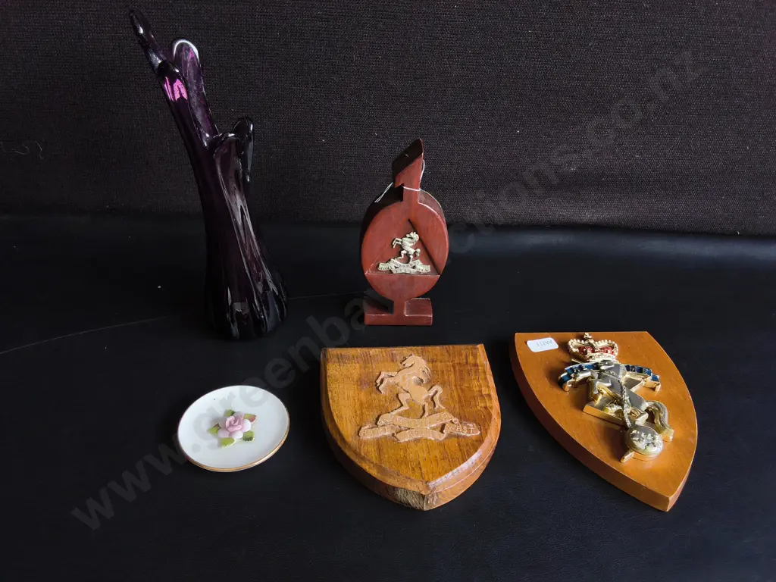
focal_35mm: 27
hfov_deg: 65.3
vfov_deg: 51.4
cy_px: 291
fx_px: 605
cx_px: 388
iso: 100
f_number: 2
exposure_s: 1/100
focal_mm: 2.87
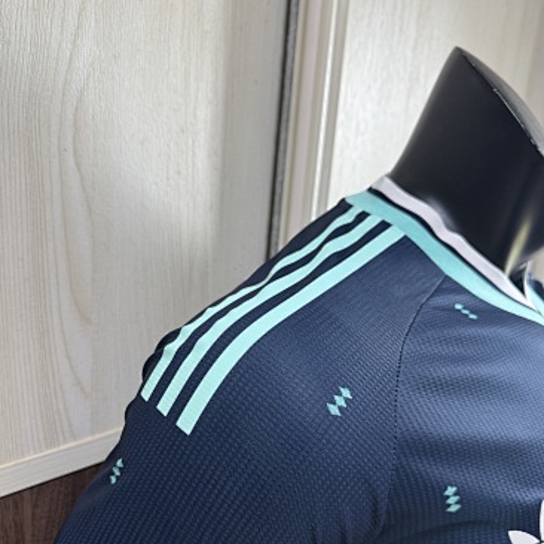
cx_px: 273
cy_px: 334
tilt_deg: -13.2
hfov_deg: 55.6
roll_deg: -4.8
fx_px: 516
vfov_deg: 55.1
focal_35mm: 29
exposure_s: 1/113
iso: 200
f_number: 1.78
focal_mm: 6.76
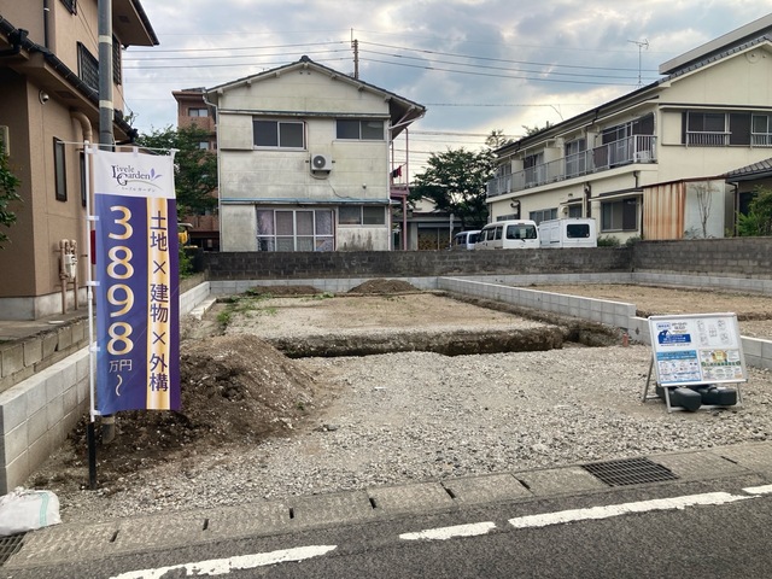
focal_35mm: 28
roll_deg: +0.0
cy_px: 290
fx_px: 624
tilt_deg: -3.8
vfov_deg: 49.7
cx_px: 386
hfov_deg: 63.4
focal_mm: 3.99
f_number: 1.8
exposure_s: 1/899
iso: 20
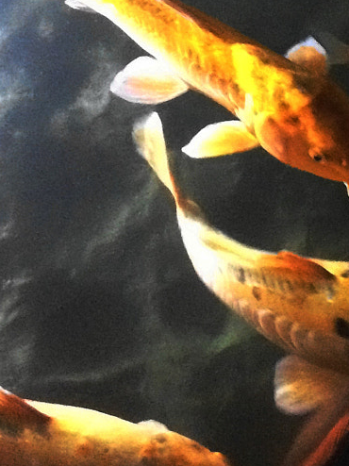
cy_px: 93
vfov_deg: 20.6
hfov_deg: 15.3
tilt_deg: -55.3
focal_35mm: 94
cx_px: 383
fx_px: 1265
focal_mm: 4.15
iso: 500
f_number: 2.2
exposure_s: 1/15
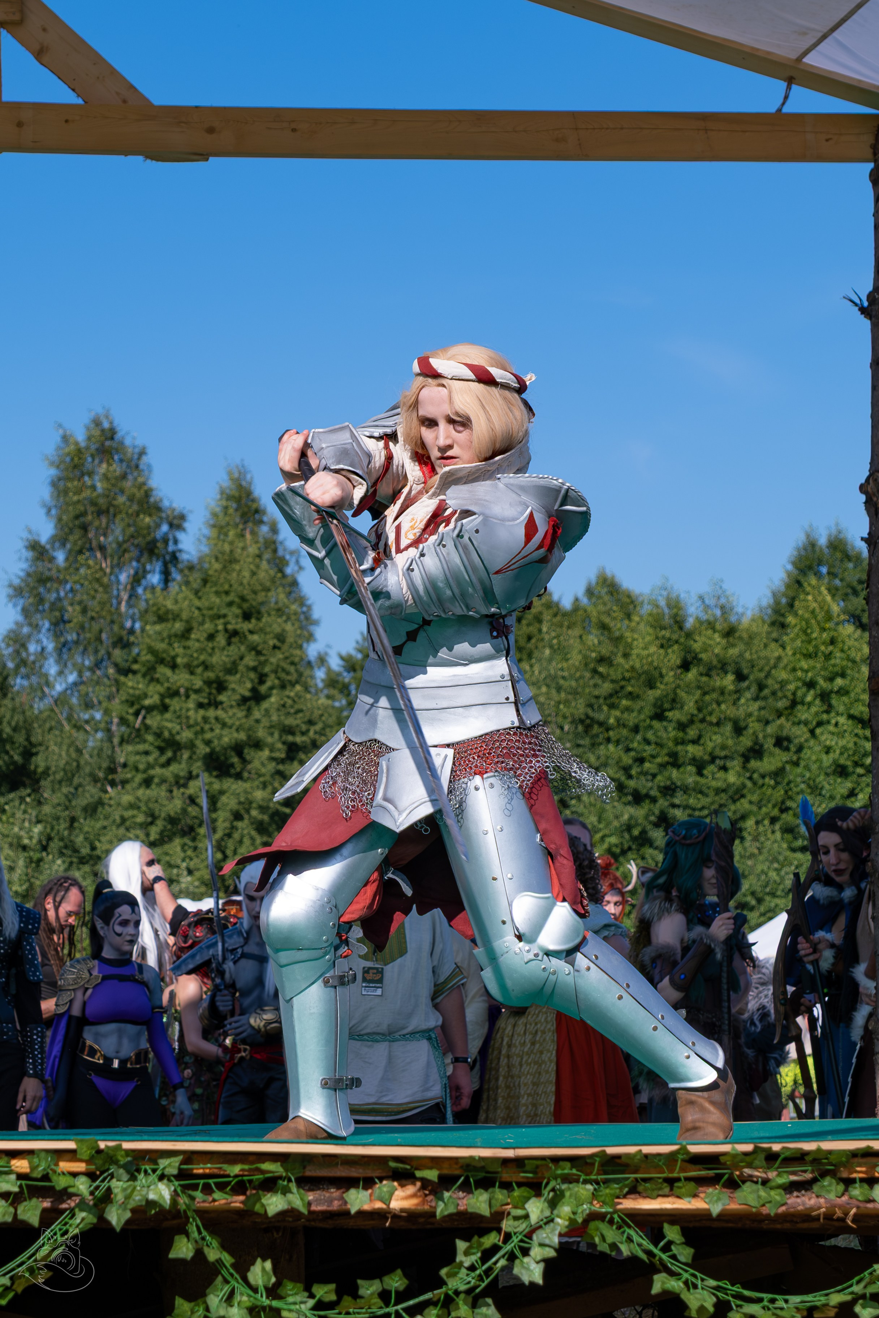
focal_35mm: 96
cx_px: 315
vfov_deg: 21.3
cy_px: 571
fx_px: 3506
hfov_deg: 14.3
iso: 160
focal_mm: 37.6
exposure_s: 1/1600
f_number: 4
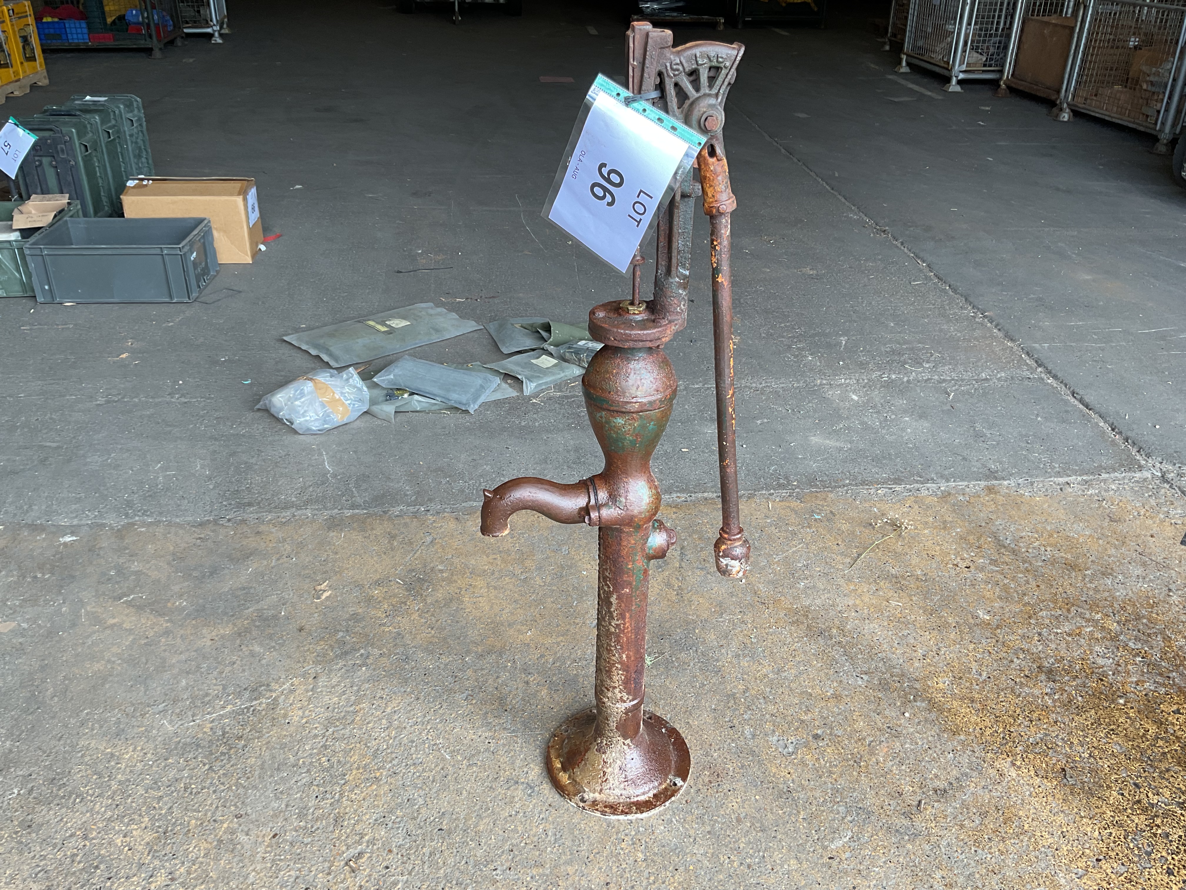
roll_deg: -2.3
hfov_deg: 61.7
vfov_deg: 48.2
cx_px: 593
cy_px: 445
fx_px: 994
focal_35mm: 29
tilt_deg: -29.2
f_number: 1.8
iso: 32
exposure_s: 1/120
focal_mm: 3
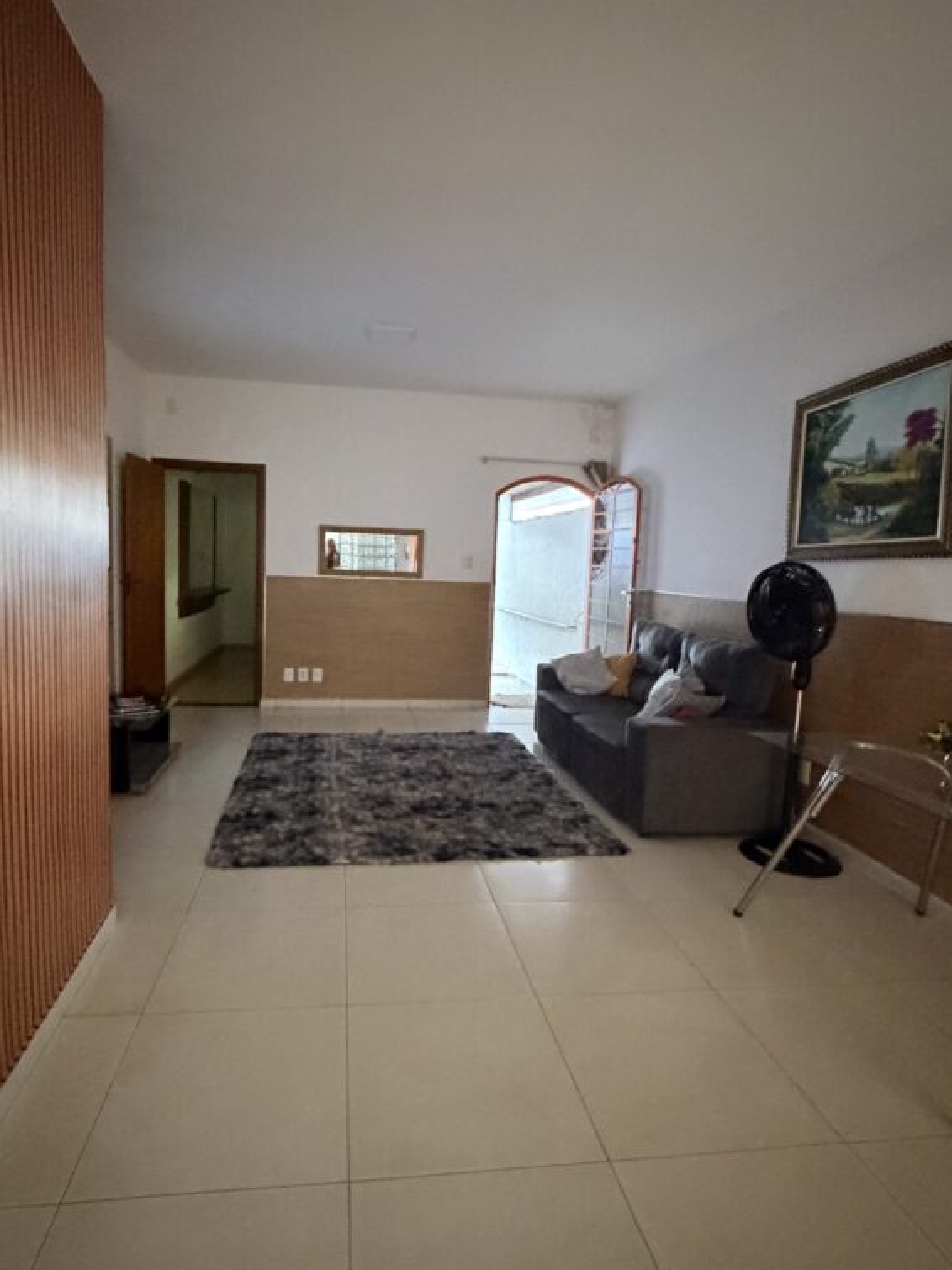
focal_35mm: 19
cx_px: 431
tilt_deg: -6.1
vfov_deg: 84.7
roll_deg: -2.2
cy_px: 636
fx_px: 697
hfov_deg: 68.5
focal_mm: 2.22
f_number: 2.2
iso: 1600
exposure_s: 1/30
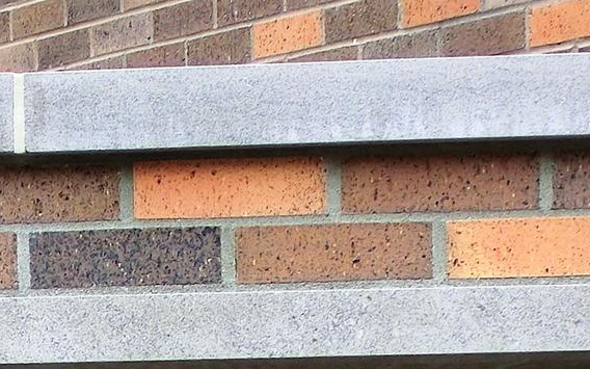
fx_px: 3168
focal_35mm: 197
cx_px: 9
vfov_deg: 6.5
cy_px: 651
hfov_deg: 10.6
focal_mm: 7.87
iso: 100
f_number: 4.2
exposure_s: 1/160
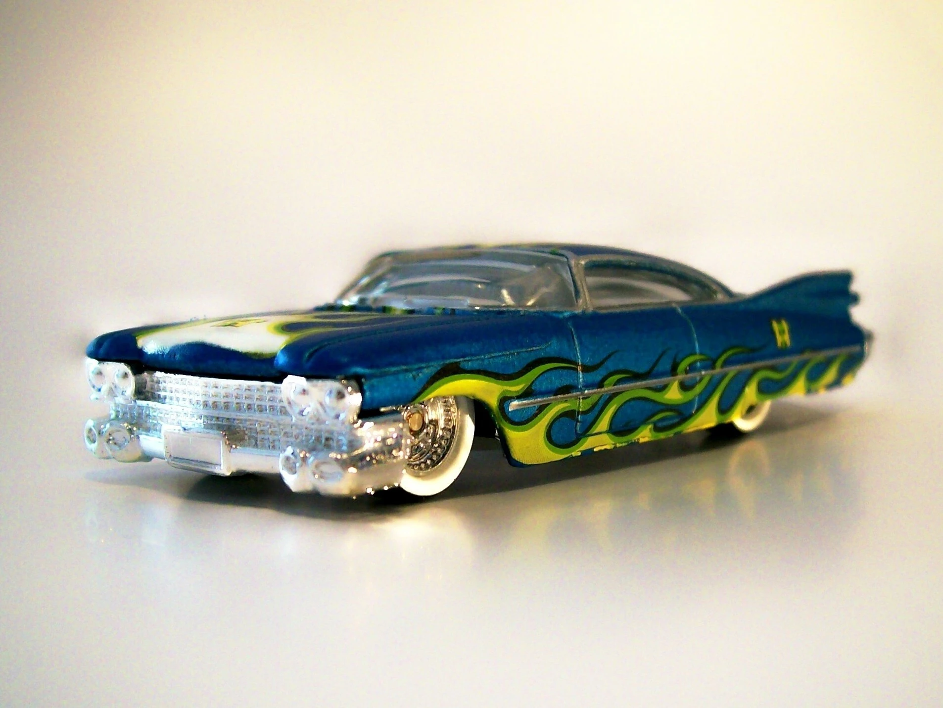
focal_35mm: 35
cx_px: 472
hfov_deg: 52.6
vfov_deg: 40.7
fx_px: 954
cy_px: 354
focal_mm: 5.8
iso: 114
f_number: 2.8
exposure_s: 1/32
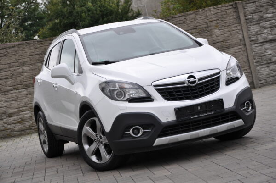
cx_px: 138
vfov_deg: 14.7
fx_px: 712
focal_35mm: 93
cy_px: 92
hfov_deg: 21.9
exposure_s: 1/125
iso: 250
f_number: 5.6
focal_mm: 62
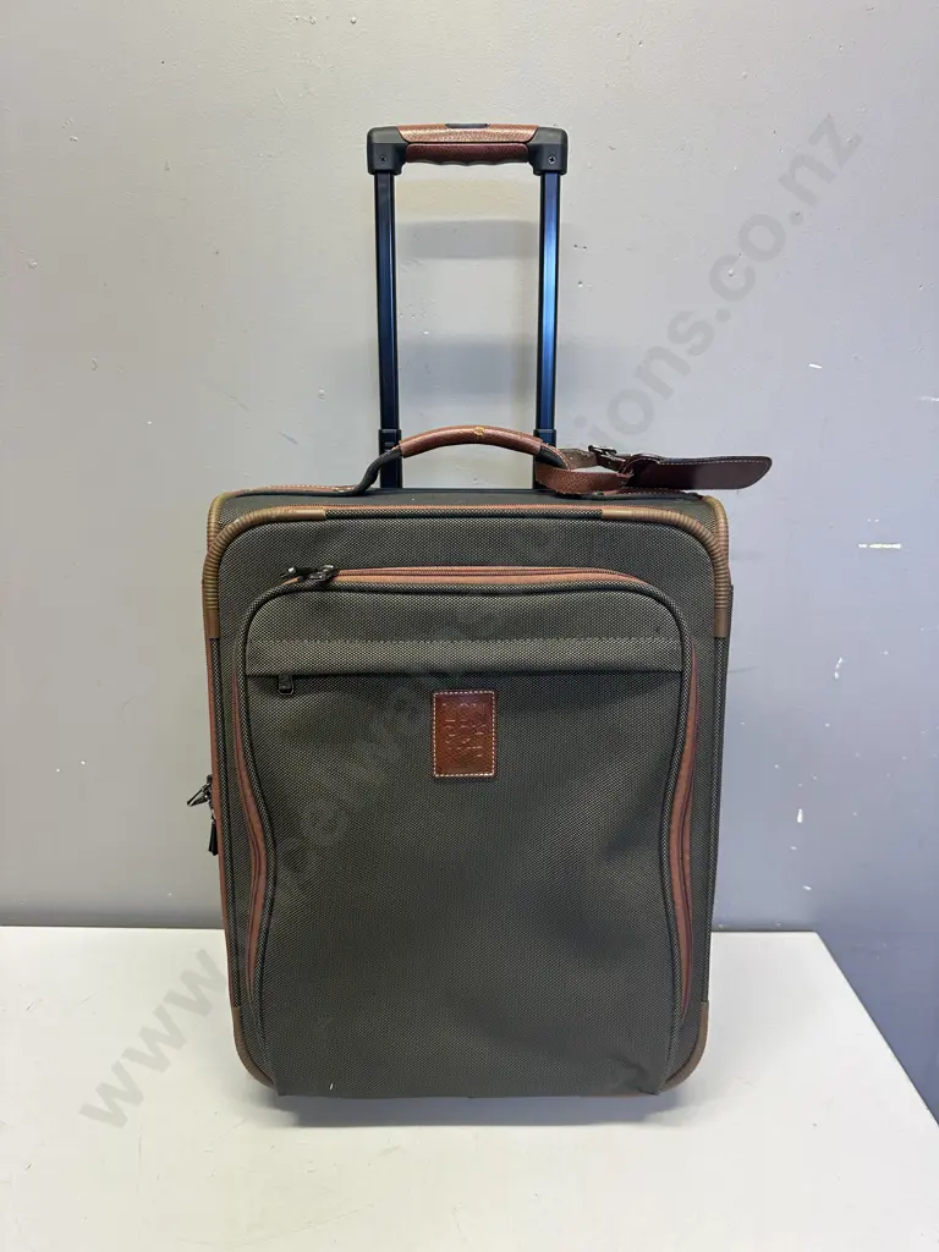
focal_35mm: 24
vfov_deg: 71.6
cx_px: 470
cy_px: 626
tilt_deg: -13.9
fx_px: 868
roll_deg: -1.1
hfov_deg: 56.8
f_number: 1.78
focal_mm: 6.86
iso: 160
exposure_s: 1/100
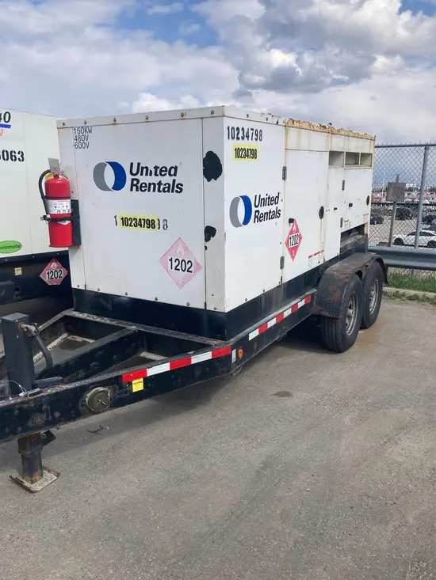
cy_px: 290
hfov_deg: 49.8
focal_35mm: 28
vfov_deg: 63.4
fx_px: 470
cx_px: 218
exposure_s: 1/3003
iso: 20
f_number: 1.8
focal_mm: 3.99
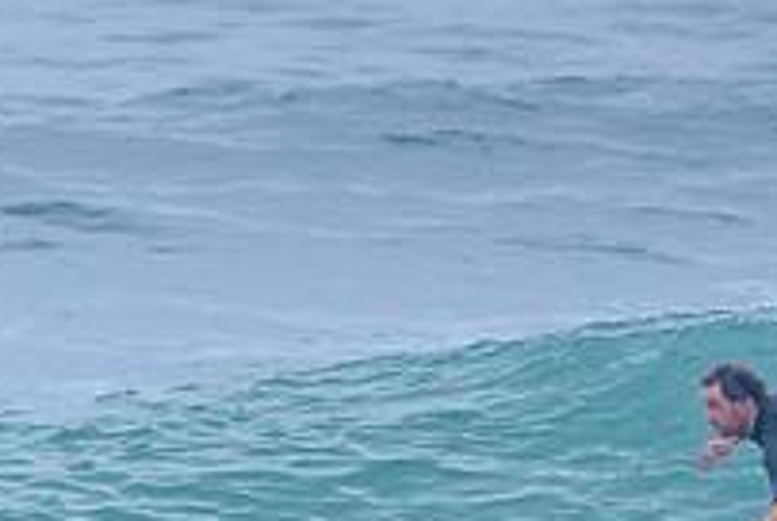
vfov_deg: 0.8
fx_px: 37760
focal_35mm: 1747
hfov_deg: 1.2
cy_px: 505
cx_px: 783
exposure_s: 1/2000
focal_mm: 500
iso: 3200
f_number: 5.6
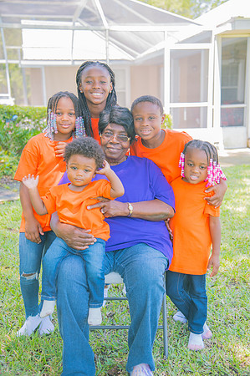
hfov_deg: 28.0
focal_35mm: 48
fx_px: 501
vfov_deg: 41.2
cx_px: 125
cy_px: 188
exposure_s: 1/125
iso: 250
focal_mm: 48
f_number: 4
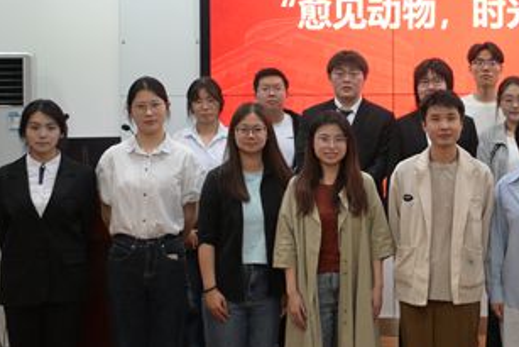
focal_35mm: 82
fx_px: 1183
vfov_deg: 16.6
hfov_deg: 24.2
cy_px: 112
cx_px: 448
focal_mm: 28
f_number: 4.5
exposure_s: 1/125
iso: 3200
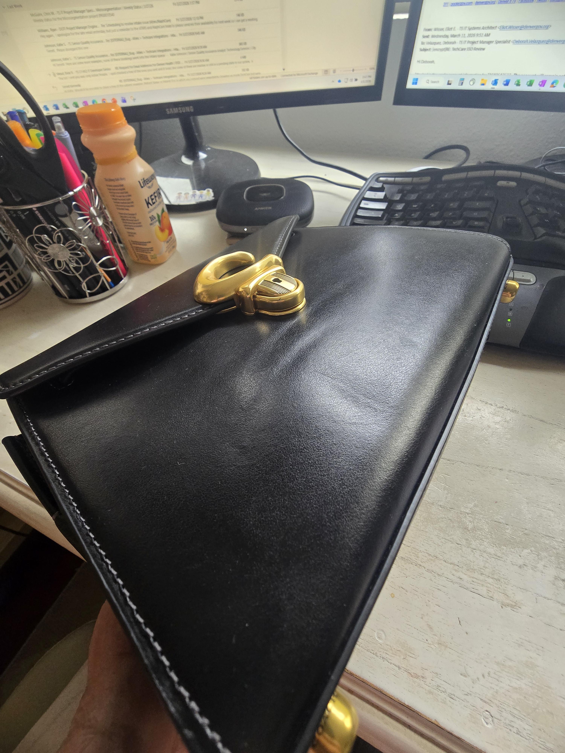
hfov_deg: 89.9
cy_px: 376
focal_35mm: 13
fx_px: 283
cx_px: 282
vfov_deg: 106.2
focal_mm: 2.2
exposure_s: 1/60
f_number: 2.2
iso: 250
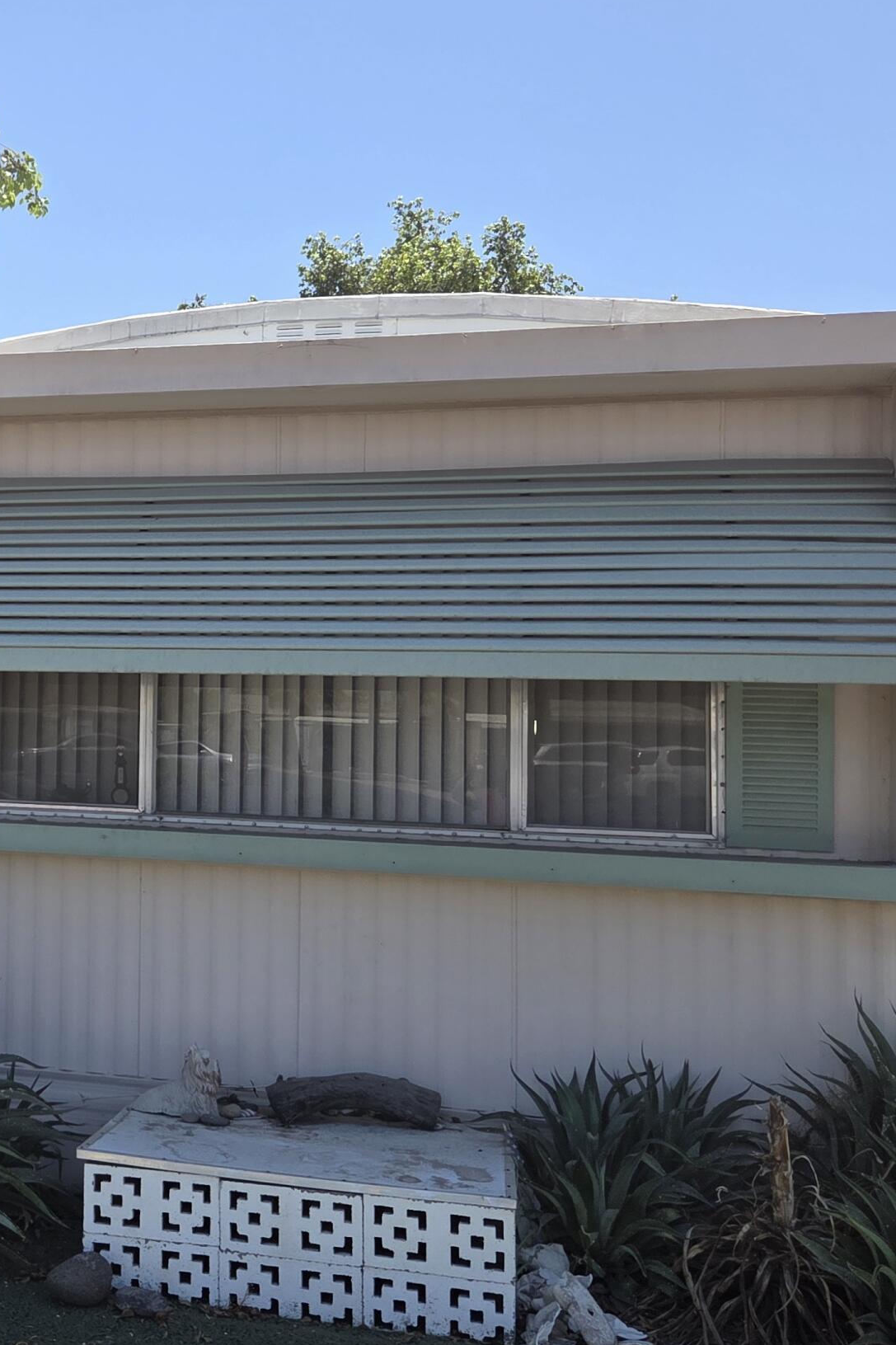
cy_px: 653
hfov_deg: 28.2
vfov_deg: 44.5
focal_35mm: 44
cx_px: -50
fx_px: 1643
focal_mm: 5.4
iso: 80
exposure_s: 1/3151
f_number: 1.8
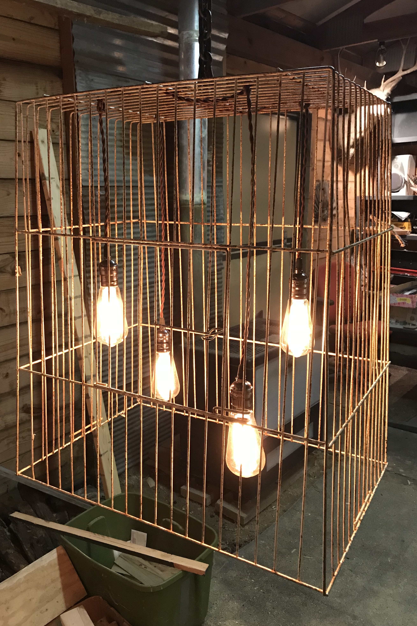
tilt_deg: -11.4
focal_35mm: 30
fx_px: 521
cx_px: 182
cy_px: 320
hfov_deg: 43.5
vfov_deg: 61.9
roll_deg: +0.2
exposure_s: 1/10
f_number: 1.8
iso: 100
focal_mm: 3.99
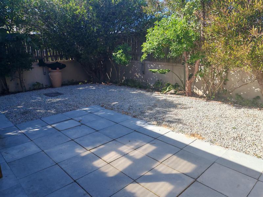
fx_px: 205
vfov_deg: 51.4
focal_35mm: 27
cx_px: 132
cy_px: 98
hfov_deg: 65.3
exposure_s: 1/1900
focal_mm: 5.52
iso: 50
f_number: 1.95
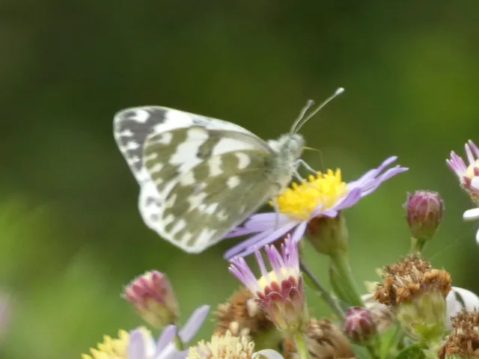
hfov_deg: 1.7
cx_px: 240
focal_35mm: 1200
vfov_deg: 1.2
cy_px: 180
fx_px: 16605
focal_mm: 215
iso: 250
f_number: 5.9
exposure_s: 1/125
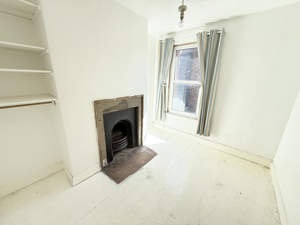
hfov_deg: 102.1
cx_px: 150
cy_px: 112
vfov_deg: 85.7
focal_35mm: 14
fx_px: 121
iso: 64
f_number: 2.2
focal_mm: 2.22
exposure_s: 1/207
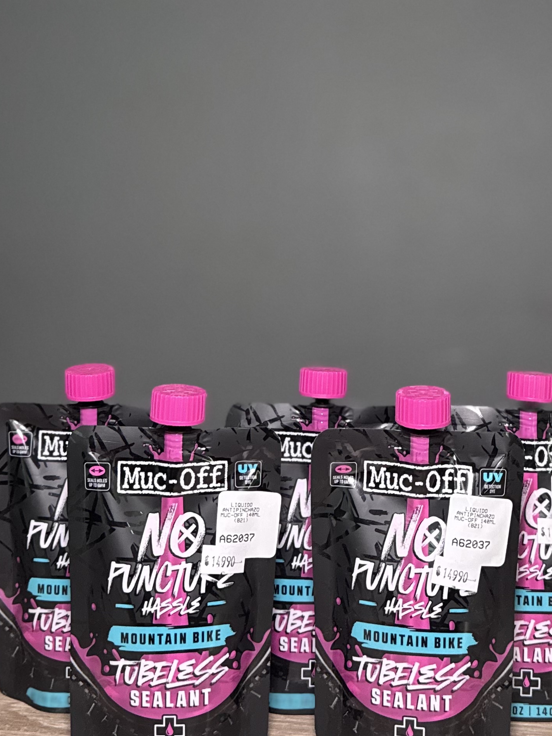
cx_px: 315
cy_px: 271
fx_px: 1084
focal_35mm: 51
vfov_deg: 37.2
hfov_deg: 28.5
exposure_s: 1/60
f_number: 1.78
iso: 640
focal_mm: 6.76
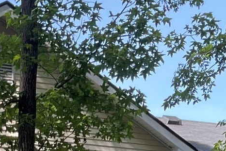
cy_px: 426
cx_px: 57
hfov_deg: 13.7
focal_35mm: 149
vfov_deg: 8.1
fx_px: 936
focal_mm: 3
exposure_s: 1/162
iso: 20
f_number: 1.8
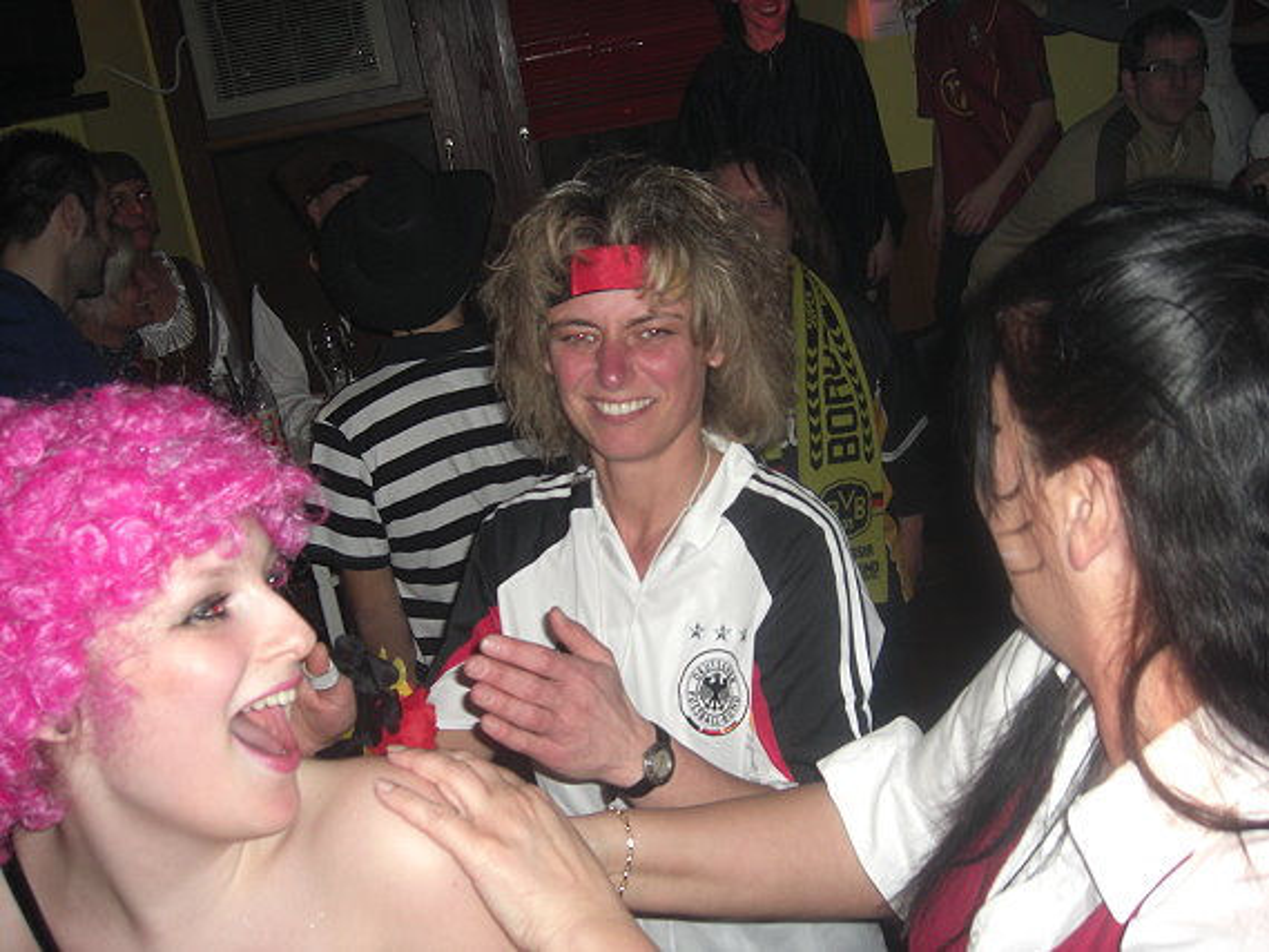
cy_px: 476
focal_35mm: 38
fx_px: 1393
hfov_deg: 49.0
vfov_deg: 37.7
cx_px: 634
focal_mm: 7.9
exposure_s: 1/60
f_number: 2.8
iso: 200
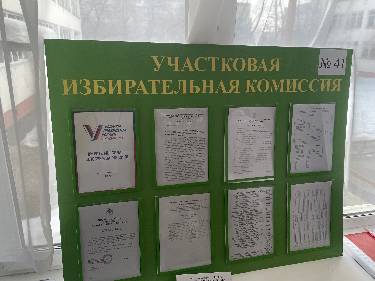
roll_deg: -2.3
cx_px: 188
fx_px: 282
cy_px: 140
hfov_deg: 67.3
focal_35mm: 26
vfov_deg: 53.1
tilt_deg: -17.4
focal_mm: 4.2
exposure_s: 1/121
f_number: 1.6
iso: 64
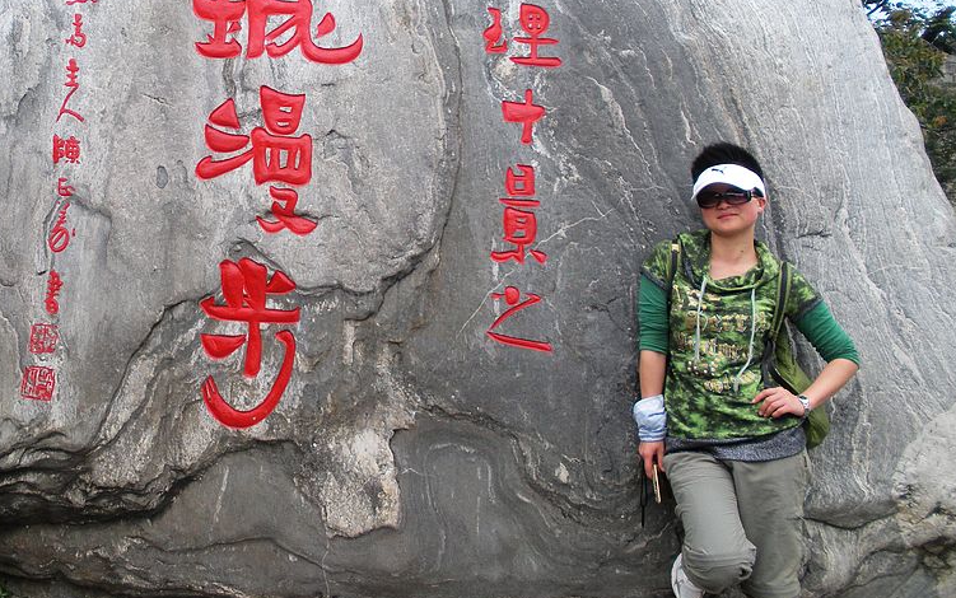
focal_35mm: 52
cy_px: 148
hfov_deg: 38.5
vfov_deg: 24.6
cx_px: 336
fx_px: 1355
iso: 64
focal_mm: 6.3
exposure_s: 1/258
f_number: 3.5
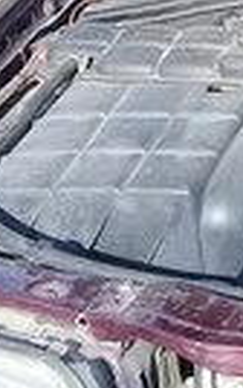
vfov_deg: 12.5
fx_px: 1713
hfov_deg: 7.2
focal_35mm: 162
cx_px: 726
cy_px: -120
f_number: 2.2
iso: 50
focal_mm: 3.3
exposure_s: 1/344
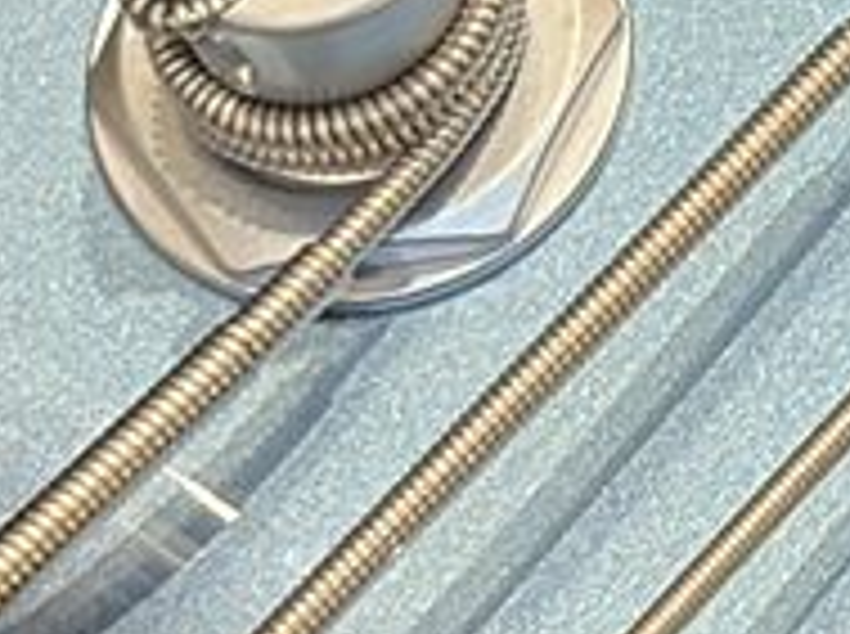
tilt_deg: -55.6
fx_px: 8651
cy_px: -490
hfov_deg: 5.6
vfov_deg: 4.2
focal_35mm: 353
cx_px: 1403
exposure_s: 1/60
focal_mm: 5.96
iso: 64
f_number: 1.6
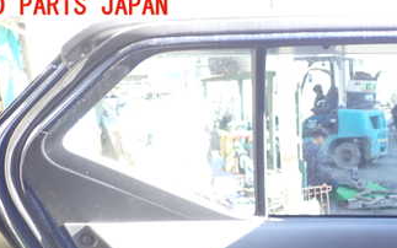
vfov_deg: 21.0
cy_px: 268
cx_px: 313
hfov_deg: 33.6
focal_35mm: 59
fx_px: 638
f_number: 2.3
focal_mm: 5.4
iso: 200
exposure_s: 1/60
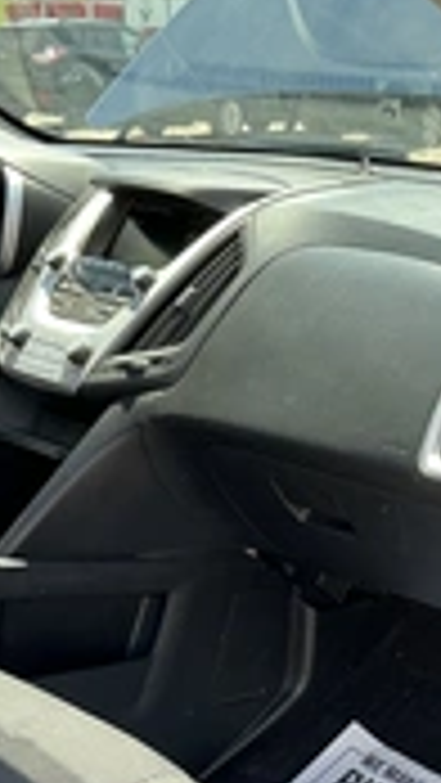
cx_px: 284
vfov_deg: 29.3
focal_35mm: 70
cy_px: 657
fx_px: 1454
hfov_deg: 17.2
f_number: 1.8
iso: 20
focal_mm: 3
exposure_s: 1/122
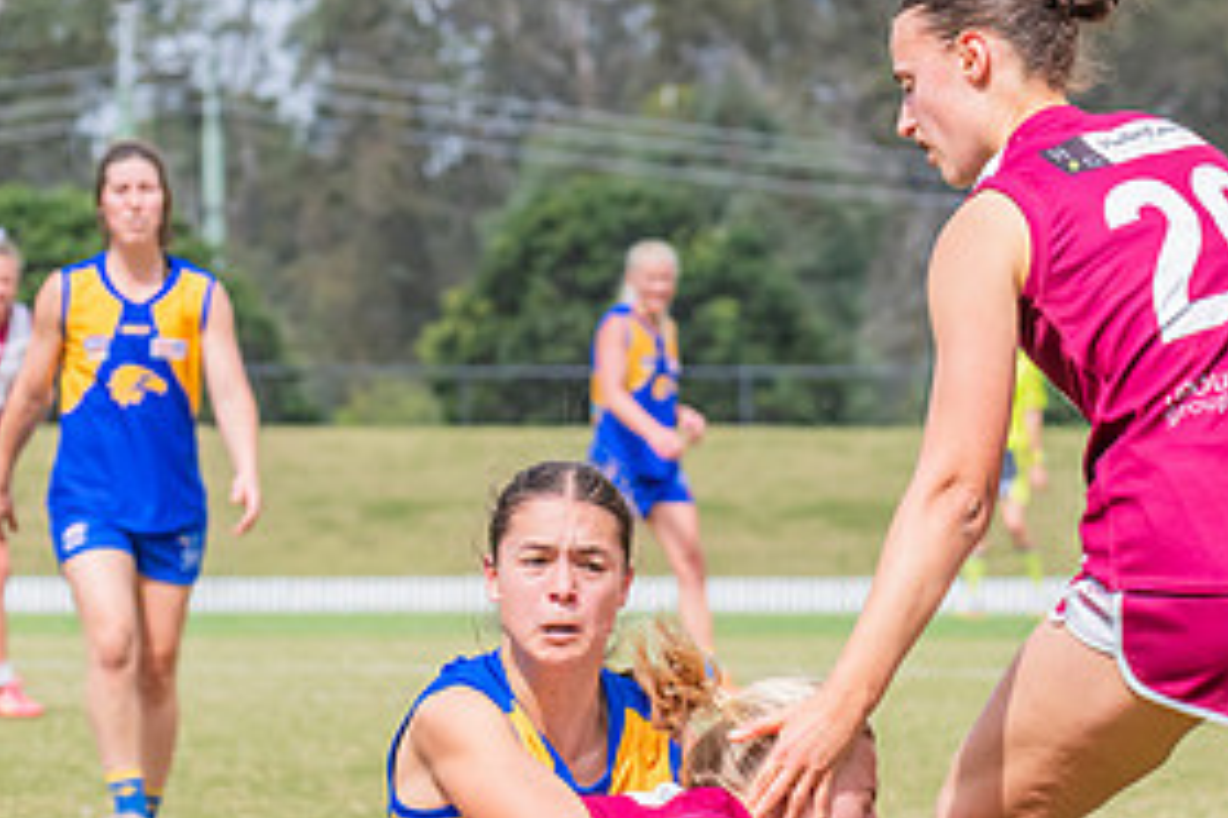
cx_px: 185
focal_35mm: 366
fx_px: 12484
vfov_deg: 3.8
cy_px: 547
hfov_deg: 5.6
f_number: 10
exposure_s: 1/1250
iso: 800
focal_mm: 170
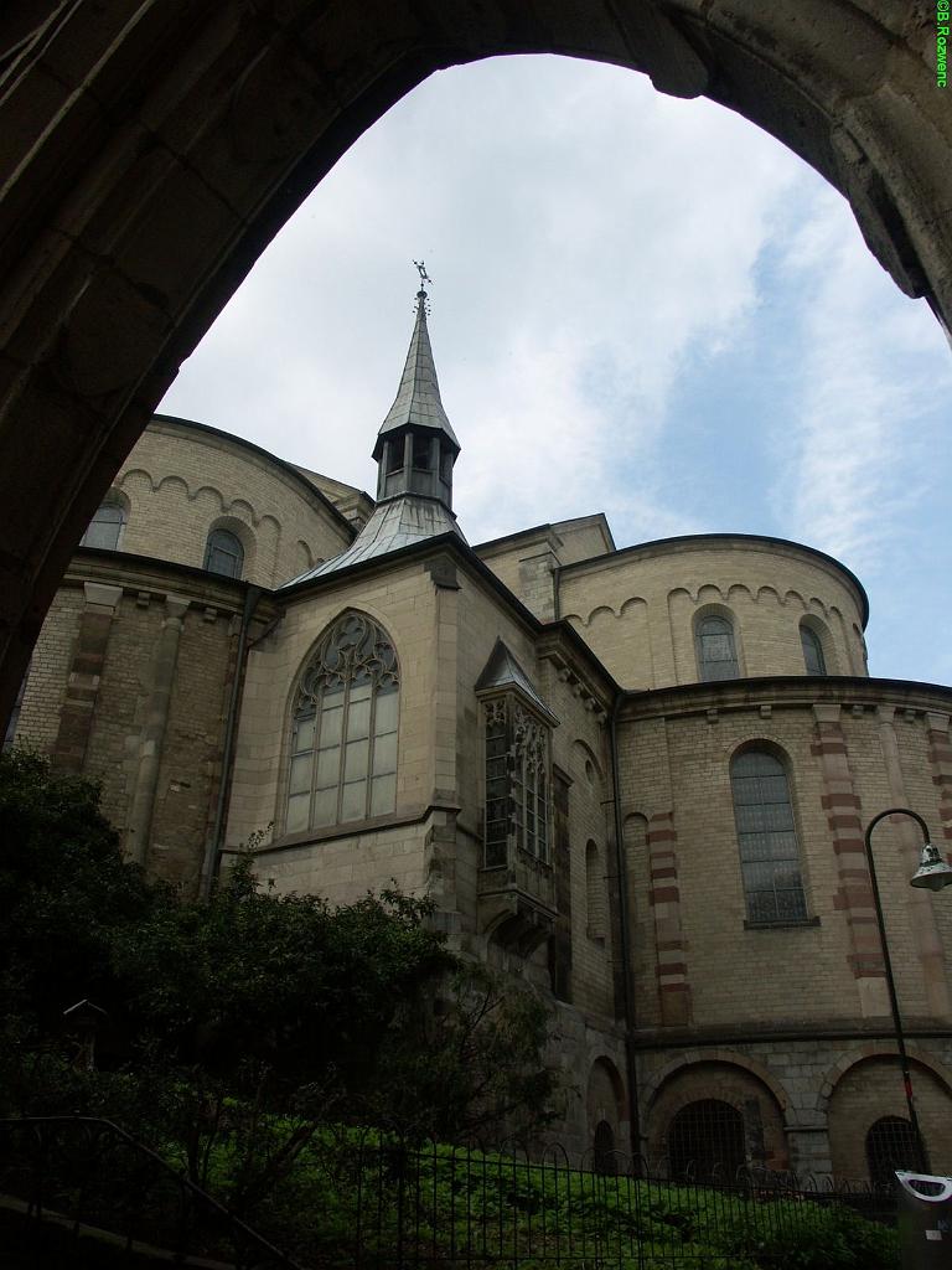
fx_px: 1027
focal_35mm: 28
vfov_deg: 63.4
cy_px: 635
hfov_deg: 49.7
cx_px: 476
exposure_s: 1/250
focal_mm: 7.2
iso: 64
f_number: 5.6
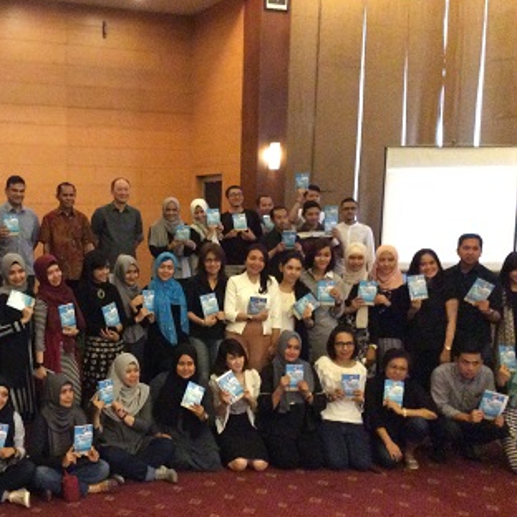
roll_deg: +0.0
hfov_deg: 36.3
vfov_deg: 37.5
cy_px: 287
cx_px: 106
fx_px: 760
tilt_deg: -6.7
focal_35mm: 45
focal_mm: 3.3
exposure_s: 1/15
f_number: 2.4
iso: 640
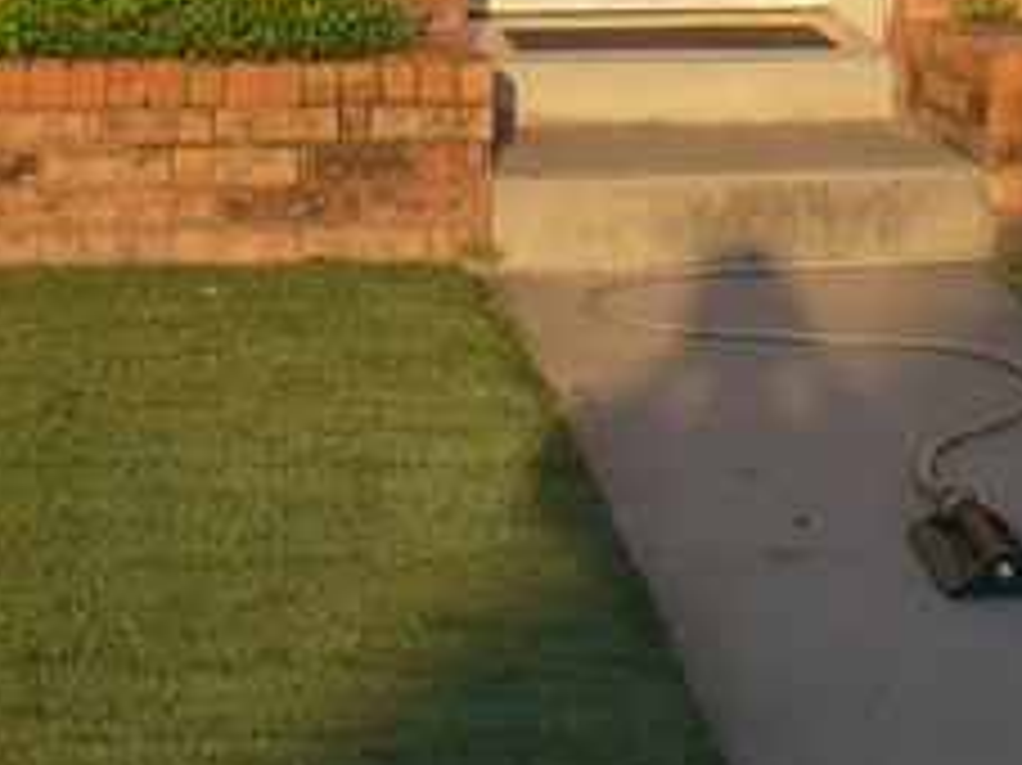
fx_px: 4928
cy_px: -504
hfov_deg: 11.8
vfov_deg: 8.6
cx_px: 468
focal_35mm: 167
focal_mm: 6.1
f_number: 2.8
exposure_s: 1/640
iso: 100
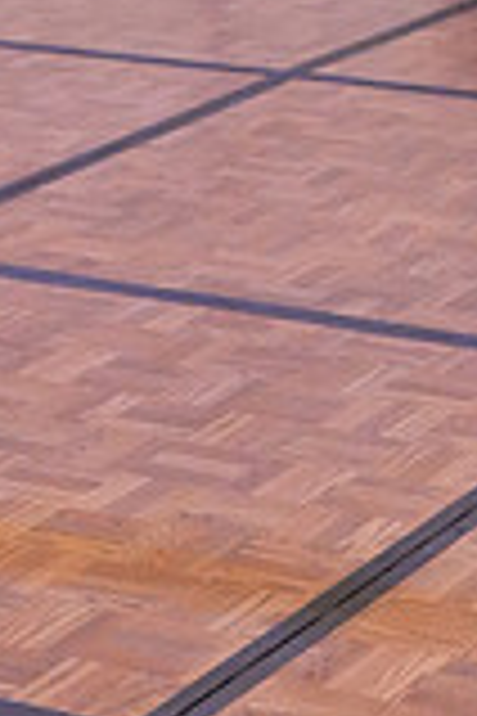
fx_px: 3120
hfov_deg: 8.7
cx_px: 272
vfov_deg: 12.4
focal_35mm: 157
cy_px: -378
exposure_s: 1/400
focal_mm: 43
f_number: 4
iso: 12800
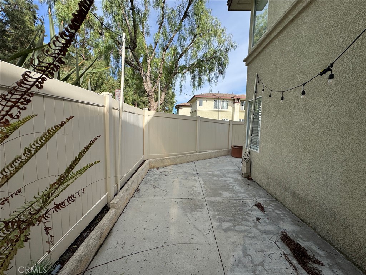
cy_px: 138
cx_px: 183
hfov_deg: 102.1
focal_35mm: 14
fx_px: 148
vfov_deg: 85.7
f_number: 2.2
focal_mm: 2.22
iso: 50
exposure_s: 1/1160
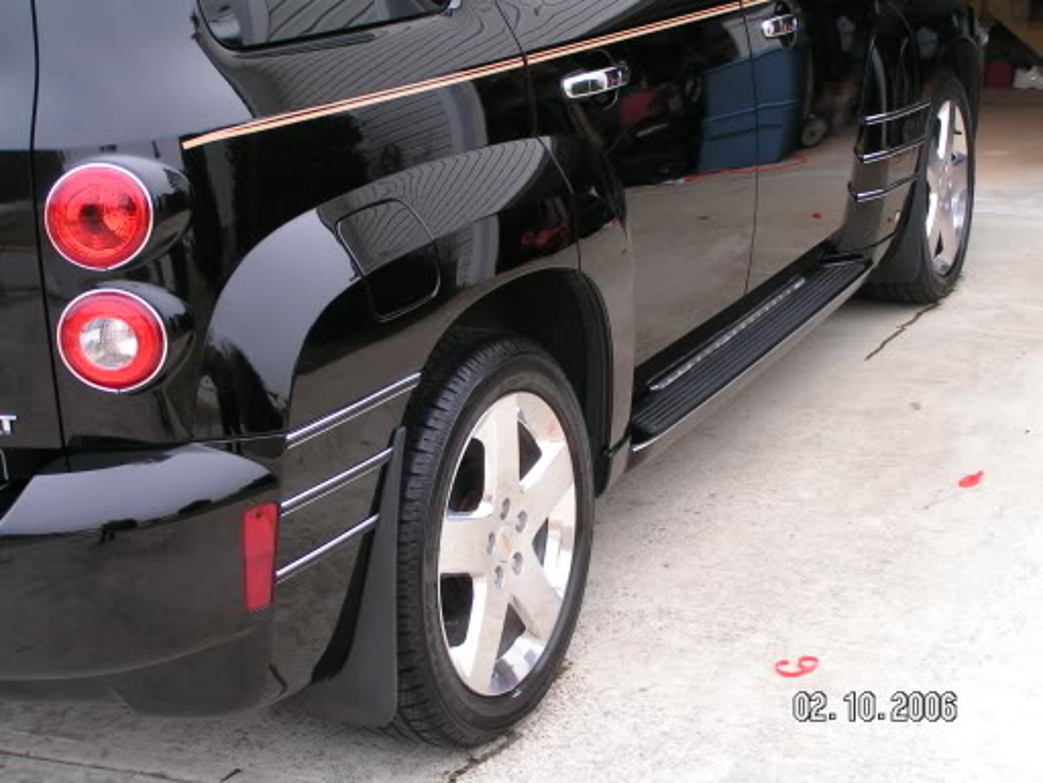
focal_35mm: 63
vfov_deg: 23.3
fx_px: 1898
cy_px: 392
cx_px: 522
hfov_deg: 30.7
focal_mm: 9.7
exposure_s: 1/100
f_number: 4.5
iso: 50
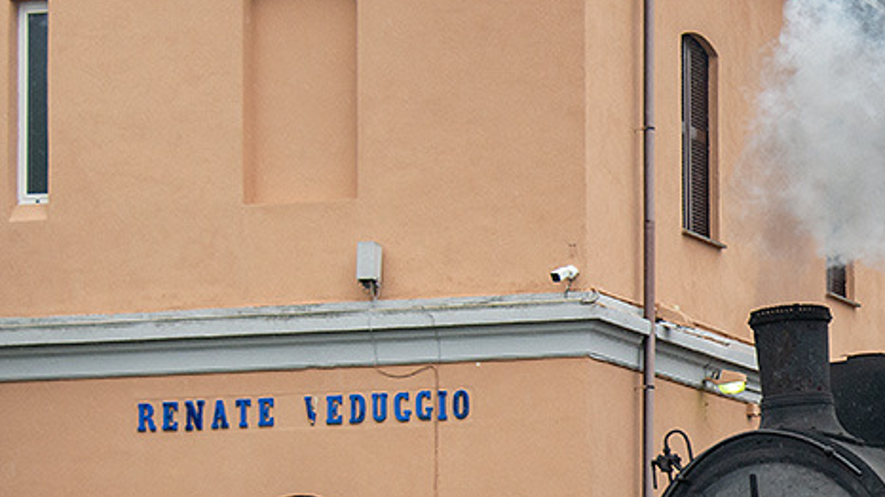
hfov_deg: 14.5
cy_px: 454
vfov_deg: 8.4
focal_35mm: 144
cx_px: 1048
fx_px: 3379
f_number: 4.5
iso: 640
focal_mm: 40
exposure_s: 1/640
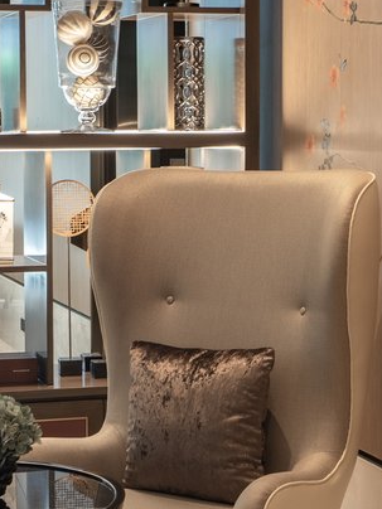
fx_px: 1457
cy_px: 228
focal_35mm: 99
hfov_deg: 14.9
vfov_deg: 19.8
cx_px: 172
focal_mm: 35
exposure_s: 1/8
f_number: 6.3
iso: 250
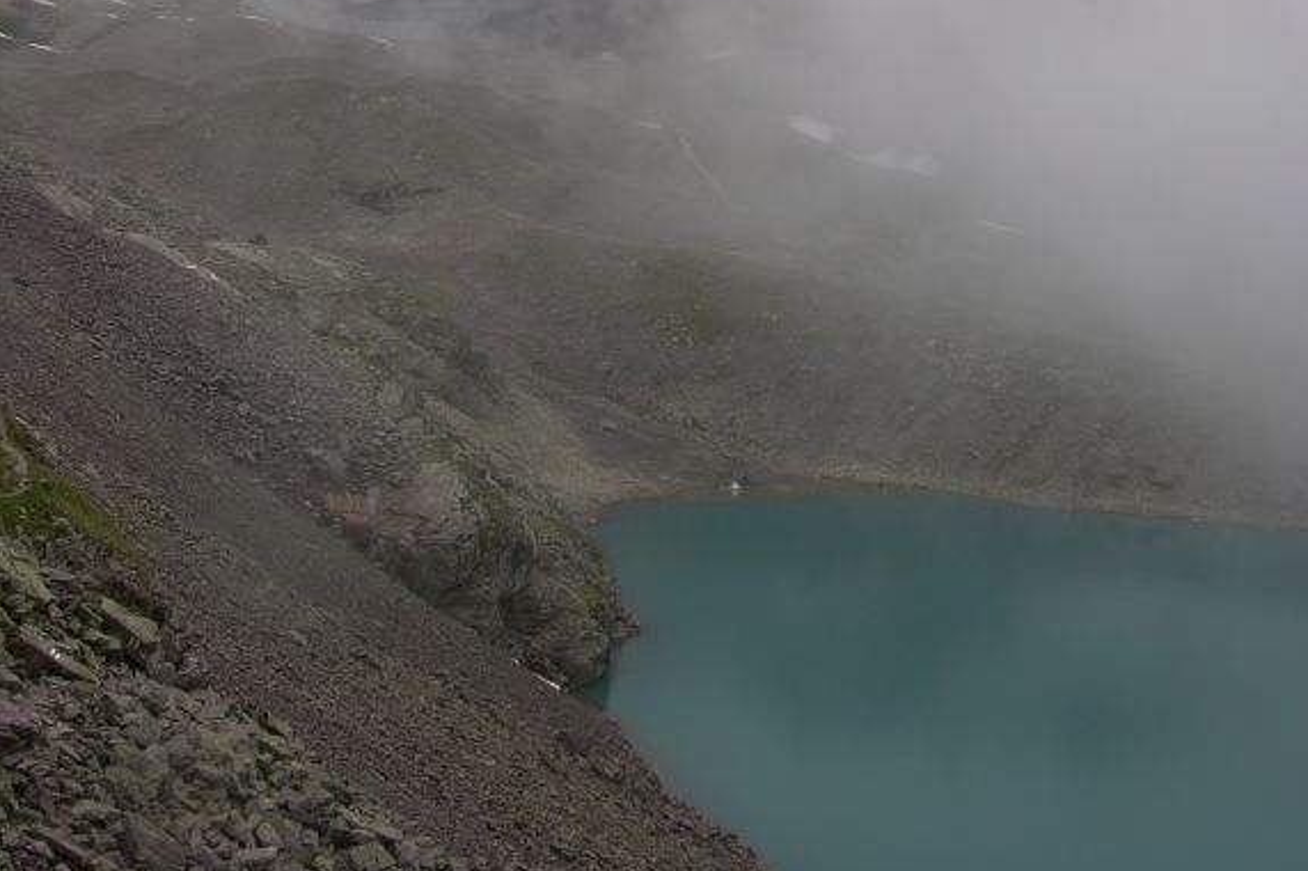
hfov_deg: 40.4
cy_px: 73
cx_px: 657
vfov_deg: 26.5
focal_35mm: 49
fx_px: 1779
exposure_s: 1/124
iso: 50
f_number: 5
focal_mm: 8.9
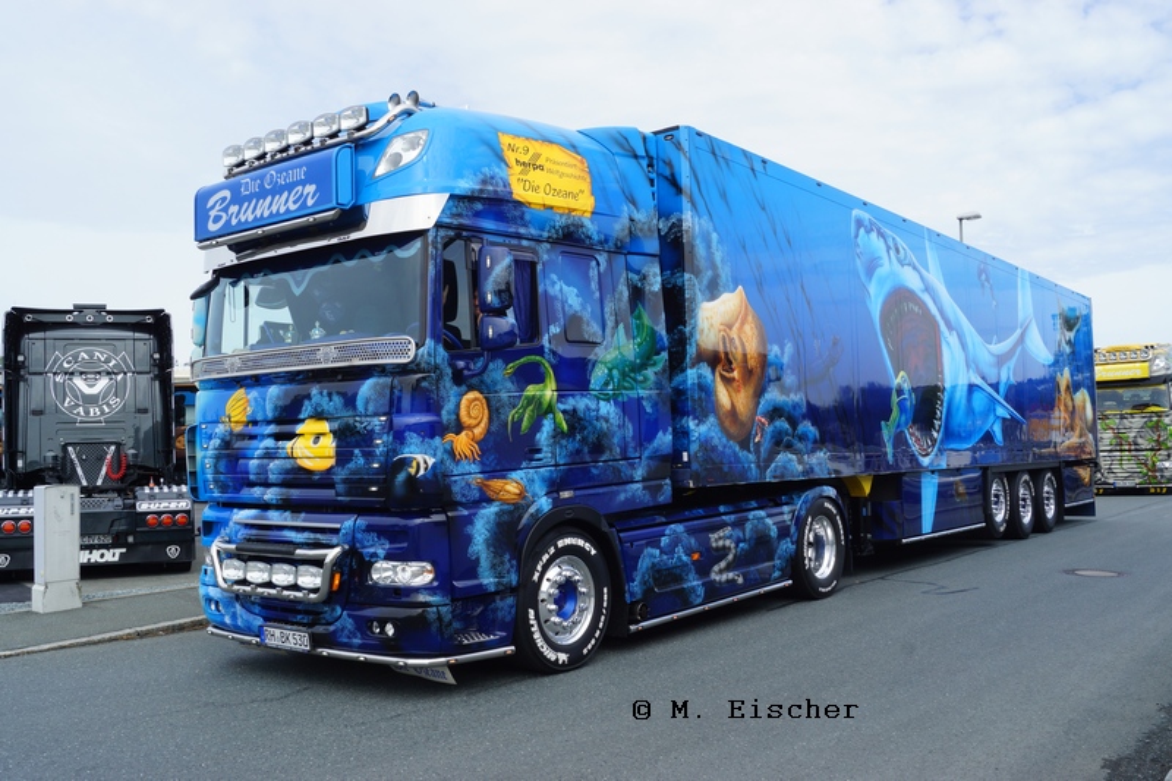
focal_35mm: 33
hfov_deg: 57.2
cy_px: 390
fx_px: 1074
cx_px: 586
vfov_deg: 40.0
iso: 100
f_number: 13
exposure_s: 1/125
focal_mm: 22
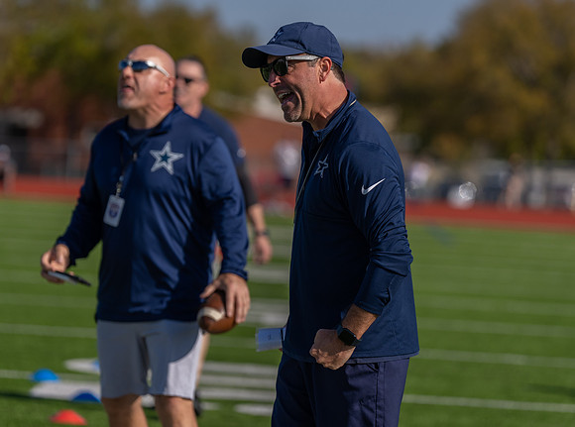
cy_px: 182
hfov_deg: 9.9
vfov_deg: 7.4
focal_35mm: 201
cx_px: 297
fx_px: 3323
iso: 160
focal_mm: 158
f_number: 3.2
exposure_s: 1/4000
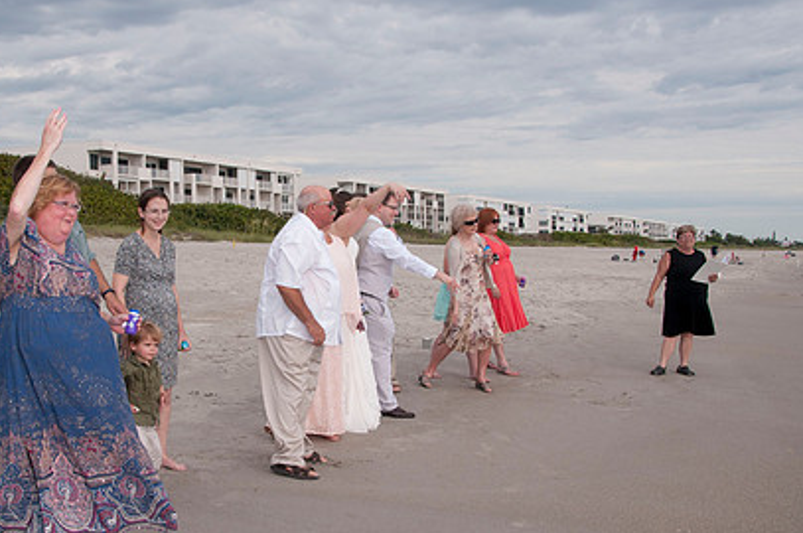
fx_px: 1047
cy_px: 297
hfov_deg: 41.6
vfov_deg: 28.5
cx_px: 290
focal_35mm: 47
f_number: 9
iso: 100
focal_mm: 22
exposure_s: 1/250
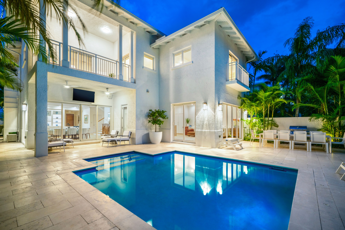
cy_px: 115
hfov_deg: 100.4
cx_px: 172
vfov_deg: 77.3
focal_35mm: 15
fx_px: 144
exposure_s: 1.6
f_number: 11
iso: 320
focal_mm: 15
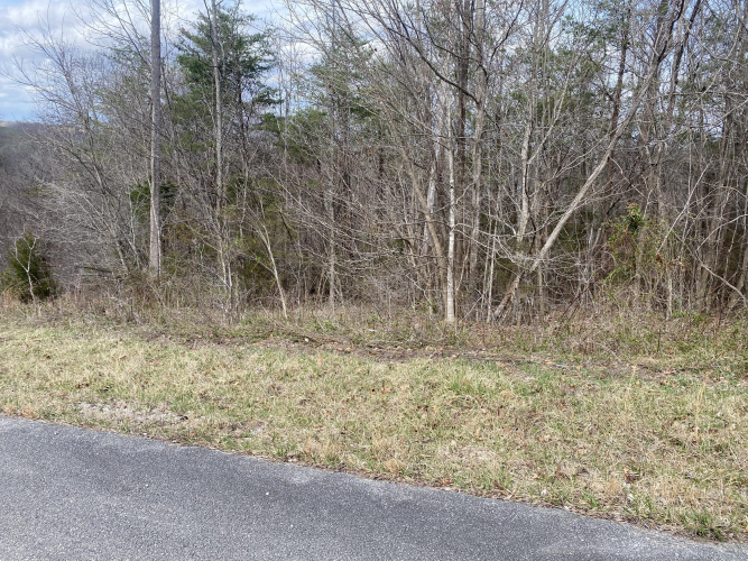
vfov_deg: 53.0
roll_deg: -5.9
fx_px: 562
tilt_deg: -11.8
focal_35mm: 26
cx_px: 374
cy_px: 280
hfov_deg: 67.3
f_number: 1.8
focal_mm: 4.25
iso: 32
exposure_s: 1/1053
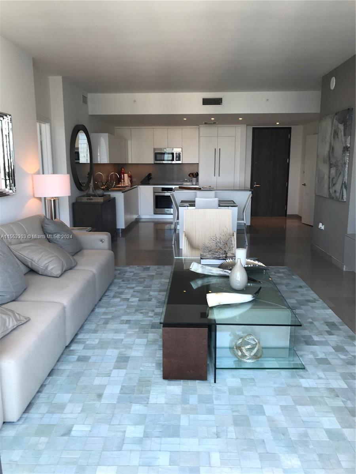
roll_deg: +0.4
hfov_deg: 49.7
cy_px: 237
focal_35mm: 28
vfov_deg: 63.4
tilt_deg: -10.1
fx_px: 384
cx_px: 178
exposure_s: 1/60
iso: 25
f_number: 1.8
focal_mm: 3.99
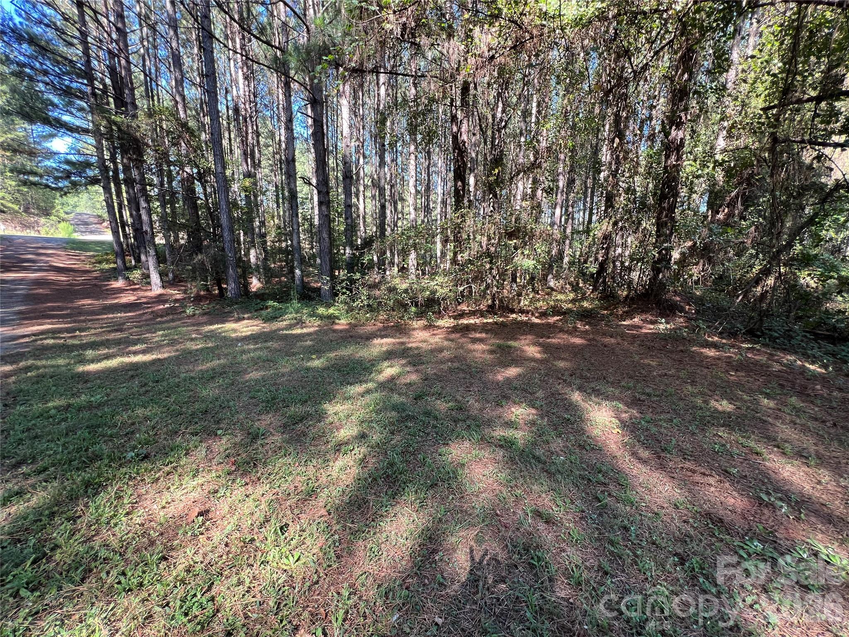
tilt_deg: -10.2
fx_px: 319
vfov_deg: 89.9
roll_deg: +0.4
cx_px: 424
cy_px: 318
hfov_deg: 106.2
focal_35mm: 13
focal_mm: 1.57
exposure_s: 1/99
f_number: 1.8
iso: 64
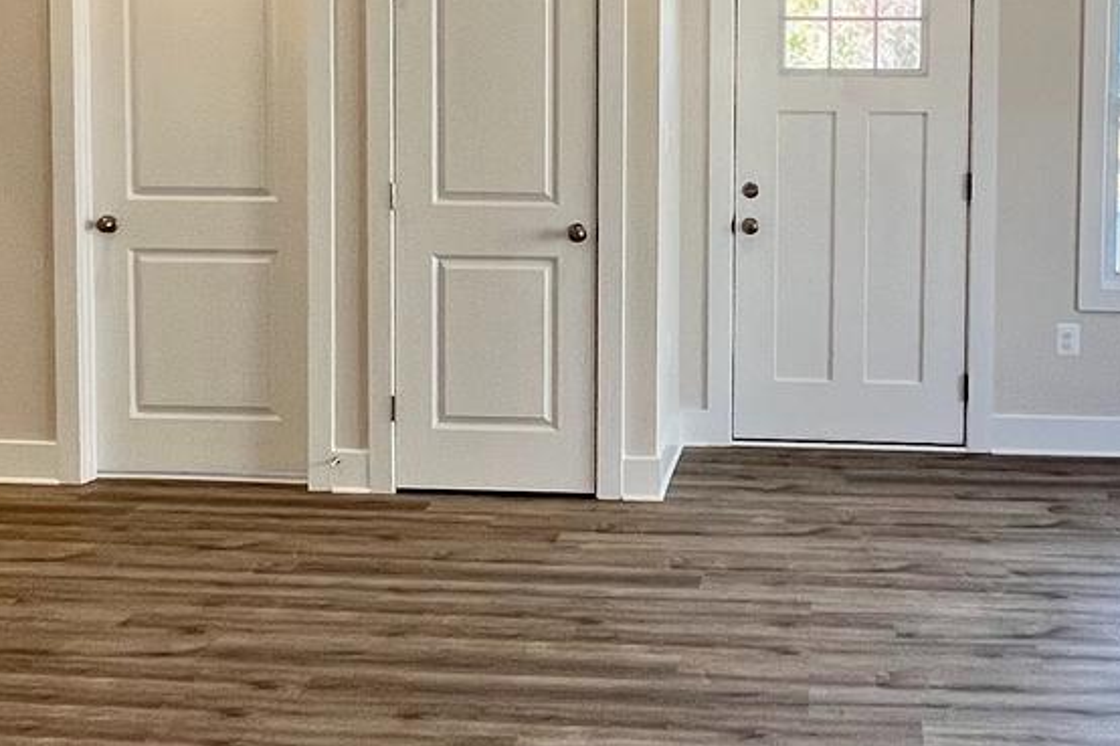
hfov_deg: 39.3
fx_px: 1555
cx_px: 712
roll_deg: -0.6
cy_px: 186
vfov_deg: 26.6
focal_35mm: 50
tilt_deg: -2.9
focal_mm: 1.57
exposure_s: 1/120
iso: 100
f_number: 1.8
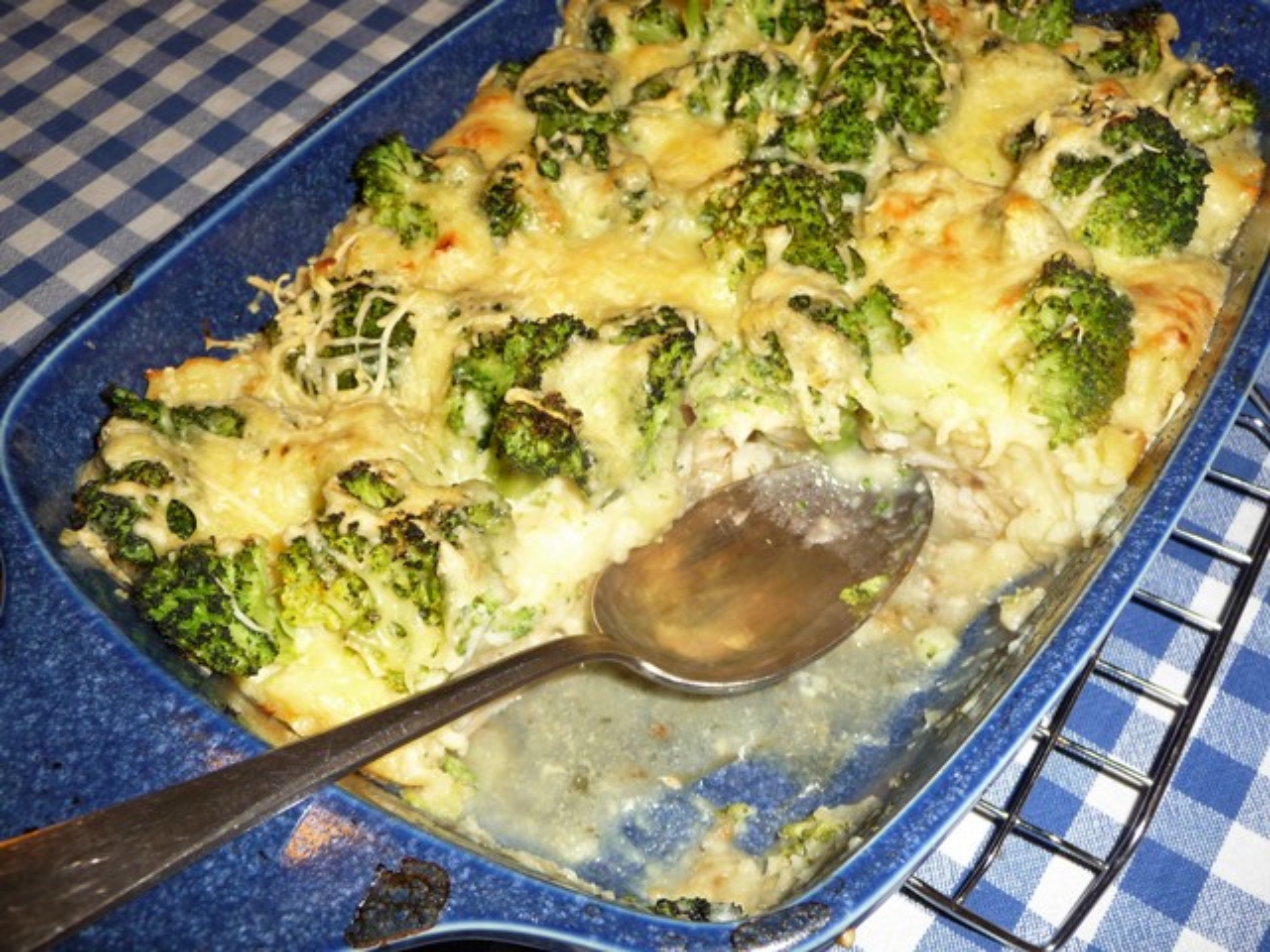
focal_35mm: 34
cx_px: 635
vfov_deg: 41.8
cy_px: 476
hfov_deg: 54.0
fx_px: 1247
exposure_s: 1/30
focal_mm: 5.6
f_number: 3.6
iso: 100
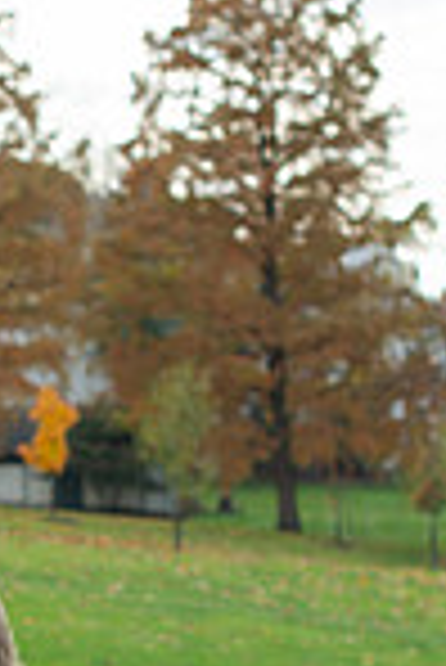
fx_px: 3875
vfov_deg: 9.7
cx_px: -202
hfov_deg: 6.5
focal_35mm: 209
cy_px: 720
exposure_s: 1/400
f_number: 3.2
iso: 100
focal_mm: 50
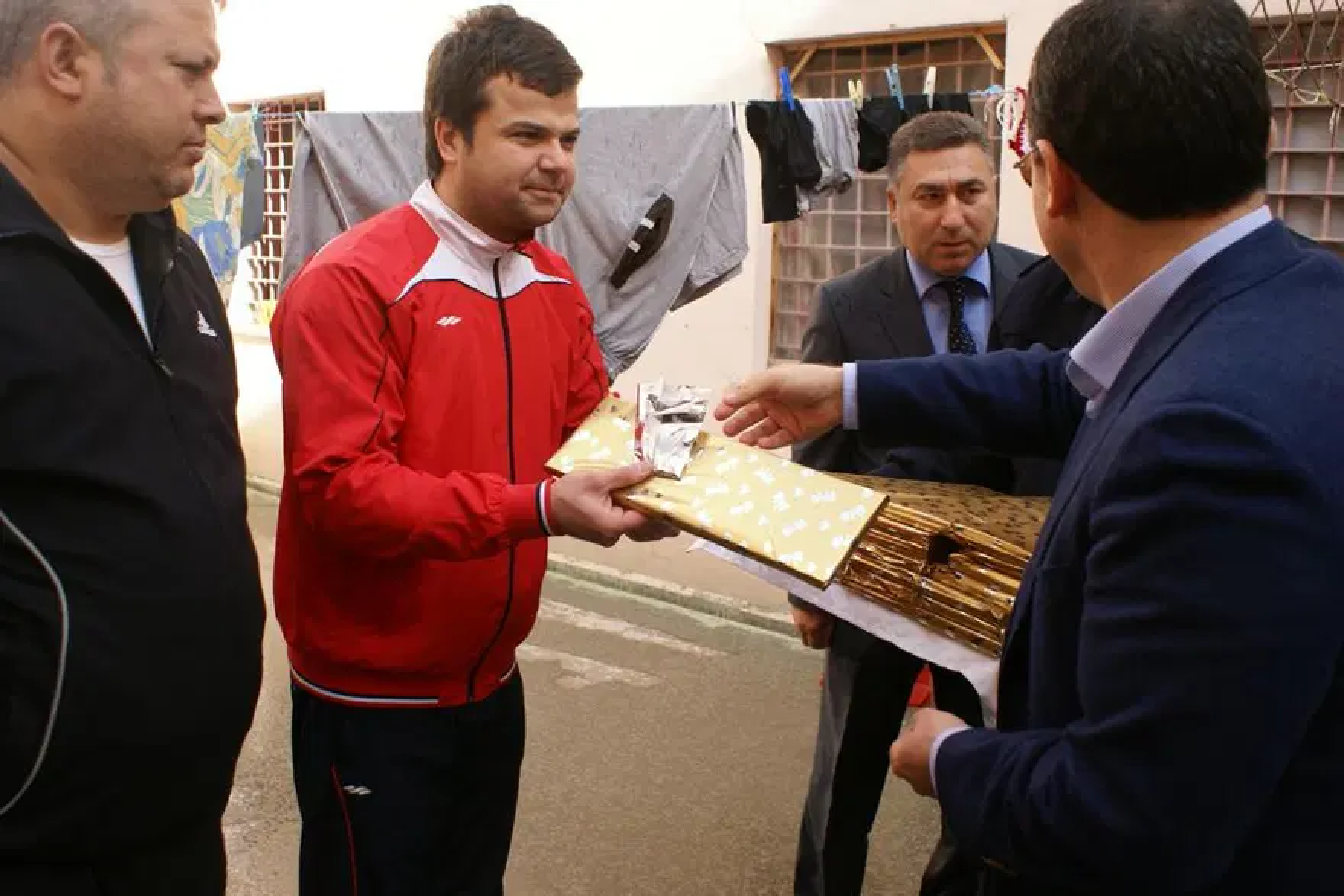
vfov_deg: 43.6
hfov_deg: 61.9
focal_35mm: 30
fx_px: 1120
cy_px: 448
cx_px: 672
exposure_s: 1/200
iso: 100
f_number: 5
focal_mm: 20
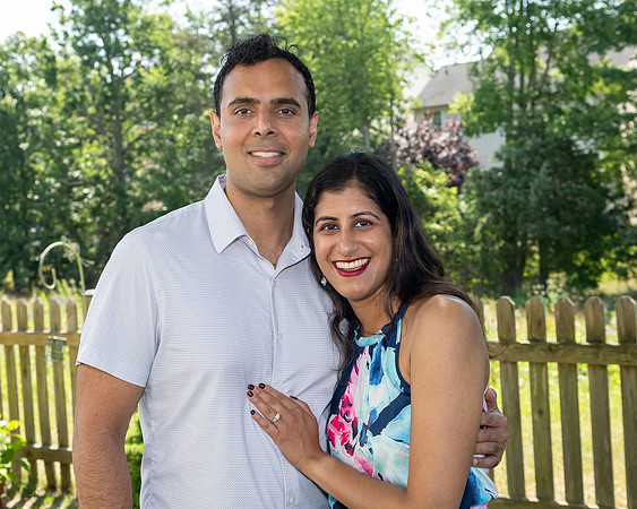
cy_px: 254
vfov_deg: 23.8
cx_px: 341
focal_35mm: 64
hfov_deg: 29.5
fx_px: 1210
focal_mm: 38
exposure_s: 1/250
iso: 250
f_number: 5
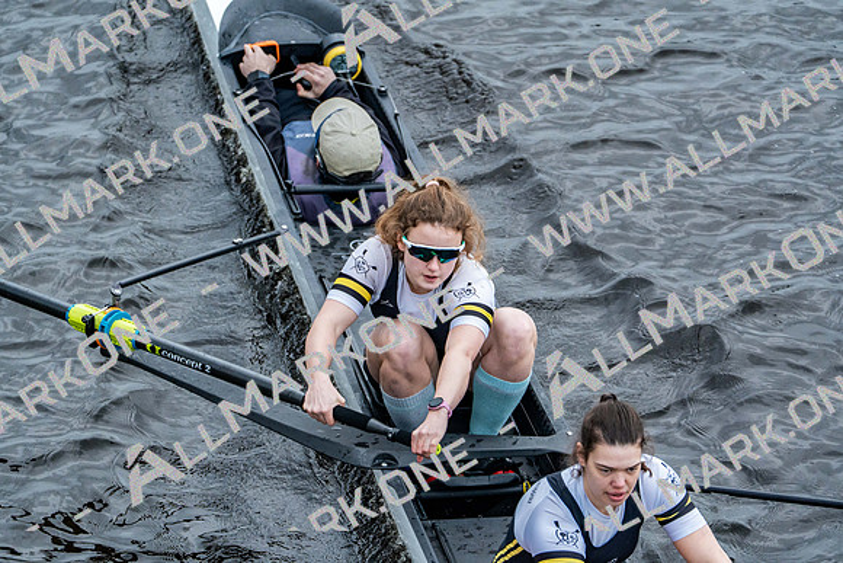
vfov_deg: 3.1
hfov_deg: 4.6
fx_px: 10399
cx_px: 422
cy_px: 282
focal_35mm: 444
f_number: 6.3
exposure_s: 1/1000
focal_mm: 444
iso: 4000
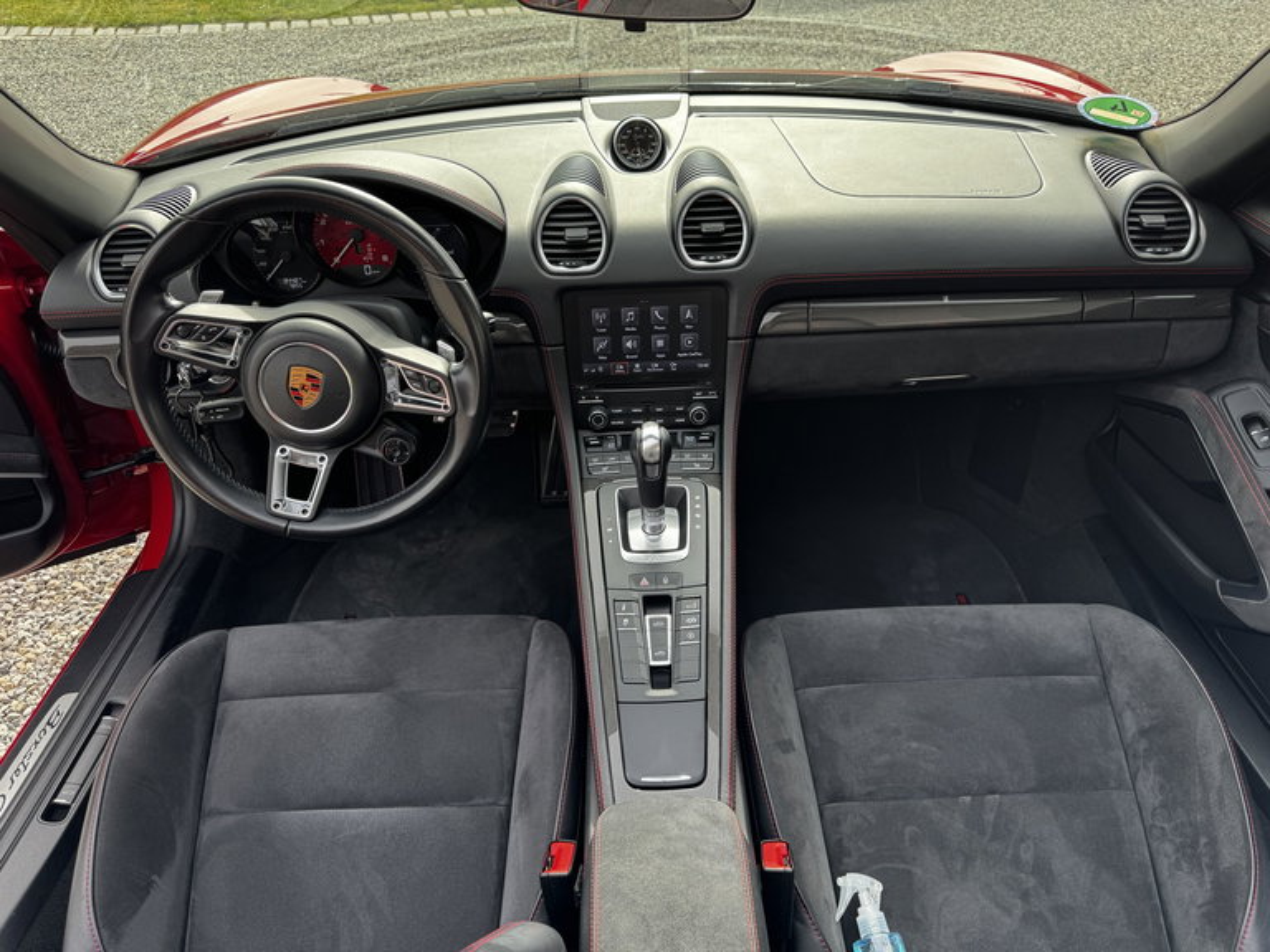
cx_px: 635
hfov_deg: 71.6
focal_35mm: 24
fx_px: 881
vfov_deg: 56.8
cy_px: 476
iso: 80
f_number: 1.78
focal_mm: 6.76
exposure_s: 1/387
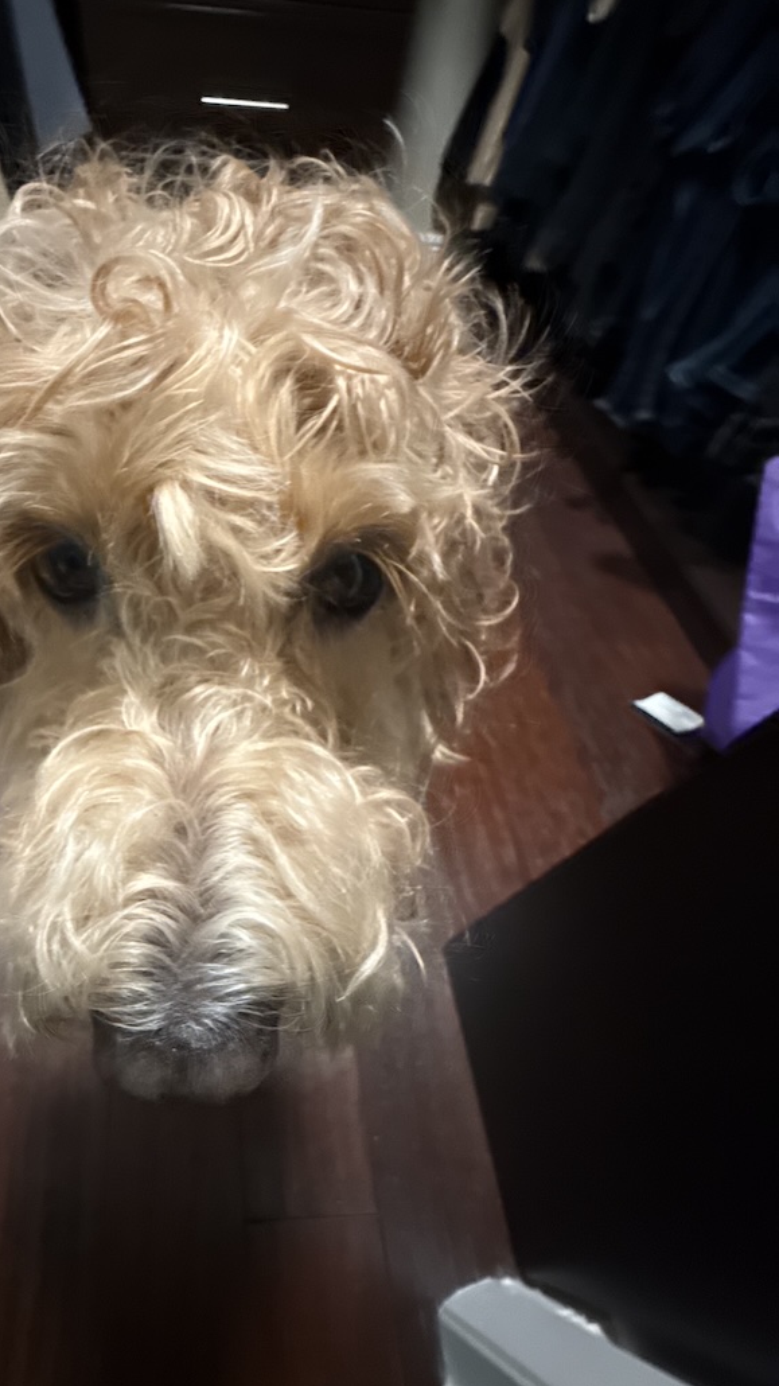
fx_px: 588
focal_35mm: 16
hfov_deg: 64.6
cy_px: 700
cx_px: 235
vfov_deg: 99.4
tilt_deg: -54.4
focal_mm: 2.22
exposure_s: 1/60
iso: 1250
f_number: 2.2
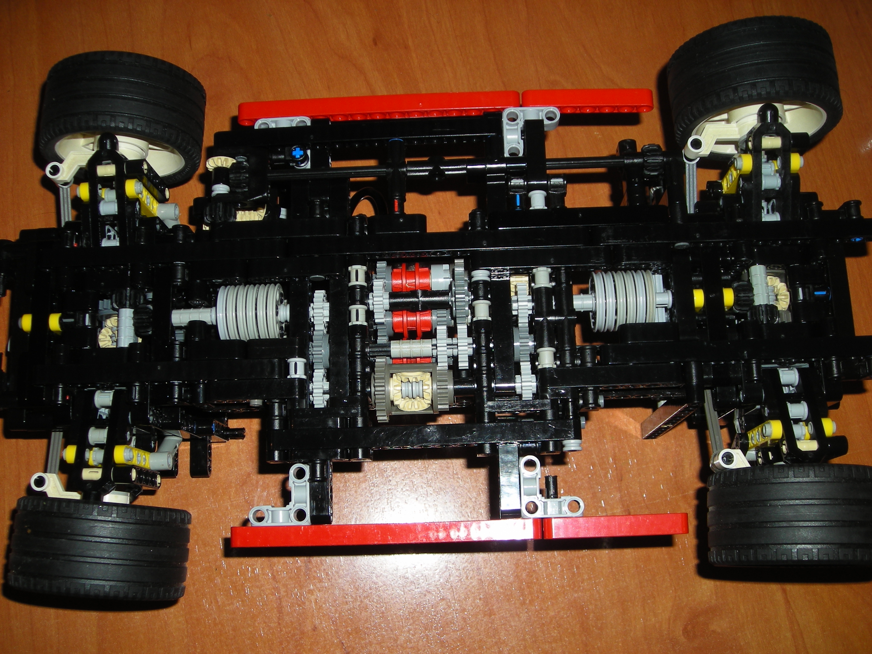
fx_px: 957
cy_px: 327
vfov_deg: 37.7
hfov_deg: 49.0
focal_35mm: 38
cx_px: 436
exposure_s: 1/60
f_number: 3.2
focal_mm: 6.3
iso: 50
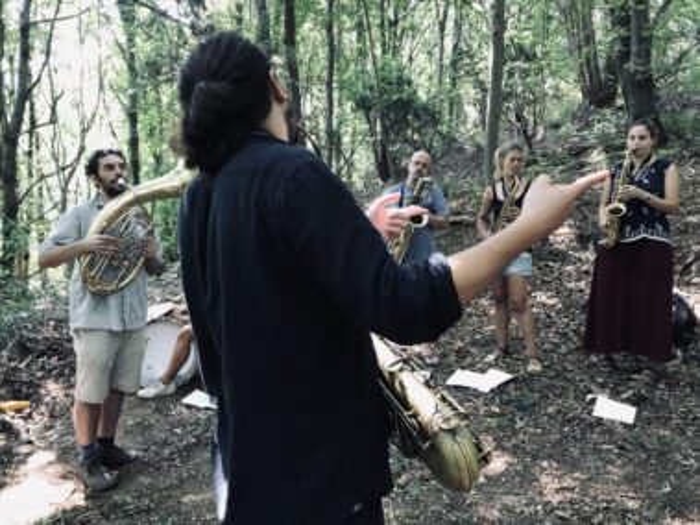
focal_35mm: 28
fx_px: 566
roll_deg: -1.9
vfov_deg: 49.7
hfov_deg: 63.5
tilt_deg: -4.0
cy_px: 262
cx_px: 350
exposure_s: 1/25
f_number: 1.8
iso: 40
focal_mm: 3.99
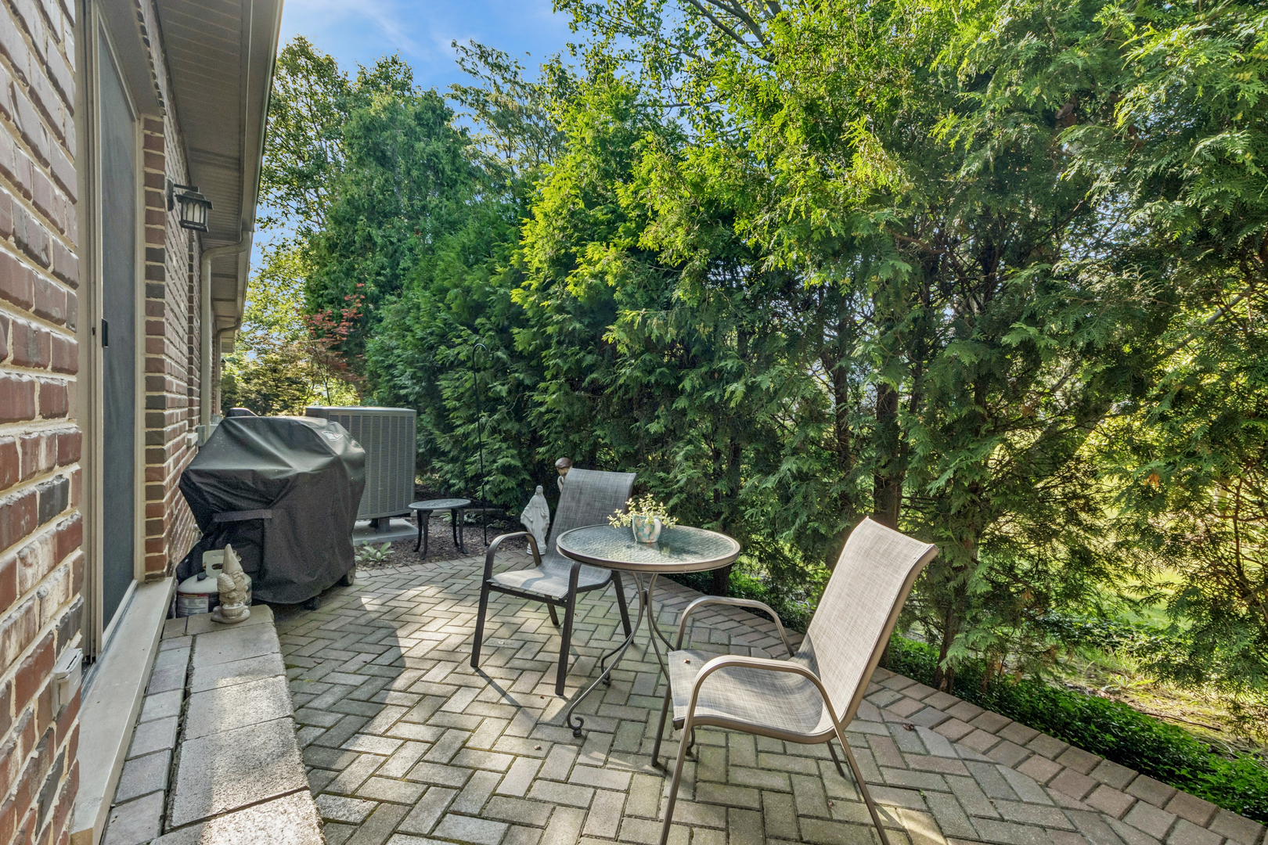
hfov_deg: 100.4
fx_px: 528
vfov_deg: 77.3
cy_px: 422
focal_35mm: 15
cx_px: 634
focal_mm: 10
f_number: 8
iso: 250
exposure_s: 1/160
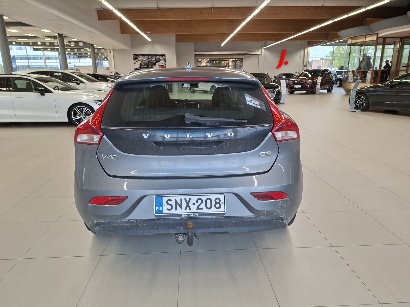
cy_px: 154
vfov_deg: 58.9
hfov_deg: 73.9
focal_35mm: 23
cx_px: 205
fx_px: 272
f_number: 1.8
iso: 80
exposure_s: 1/100
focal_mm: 5.54
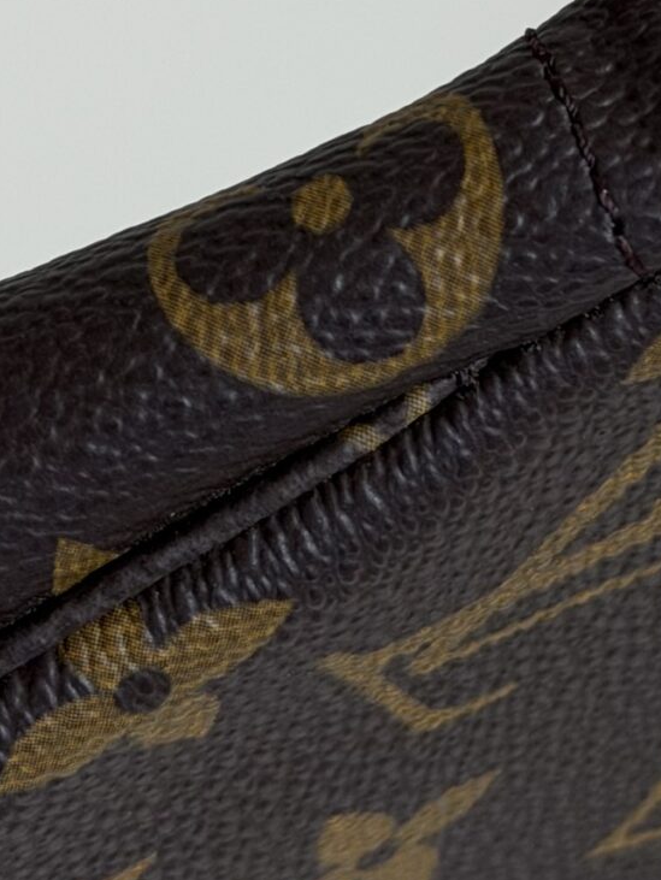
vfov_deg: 11.6
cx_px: 633
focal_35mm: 168
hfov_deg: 8.8
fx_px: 4274
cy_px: -28
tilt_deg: -60.4
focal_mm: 6.76
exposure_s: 1/197
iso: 50
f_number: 1.78
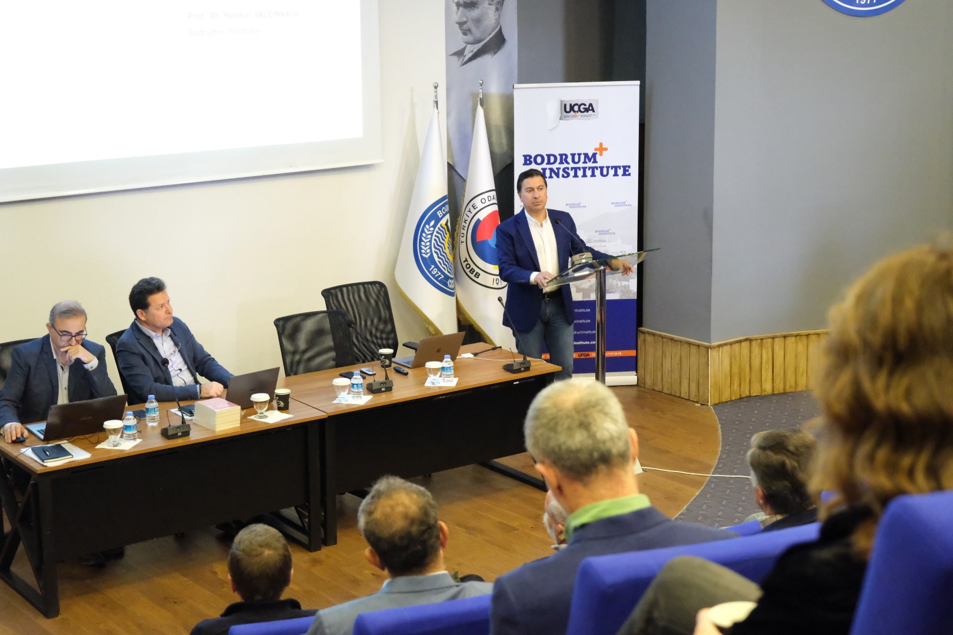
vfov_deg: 23.0
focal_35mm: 59
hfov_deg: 33.9
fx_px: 1562
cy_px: 318
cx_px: 476
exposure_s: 1/100
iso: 12800
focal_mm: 39.3
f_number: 4
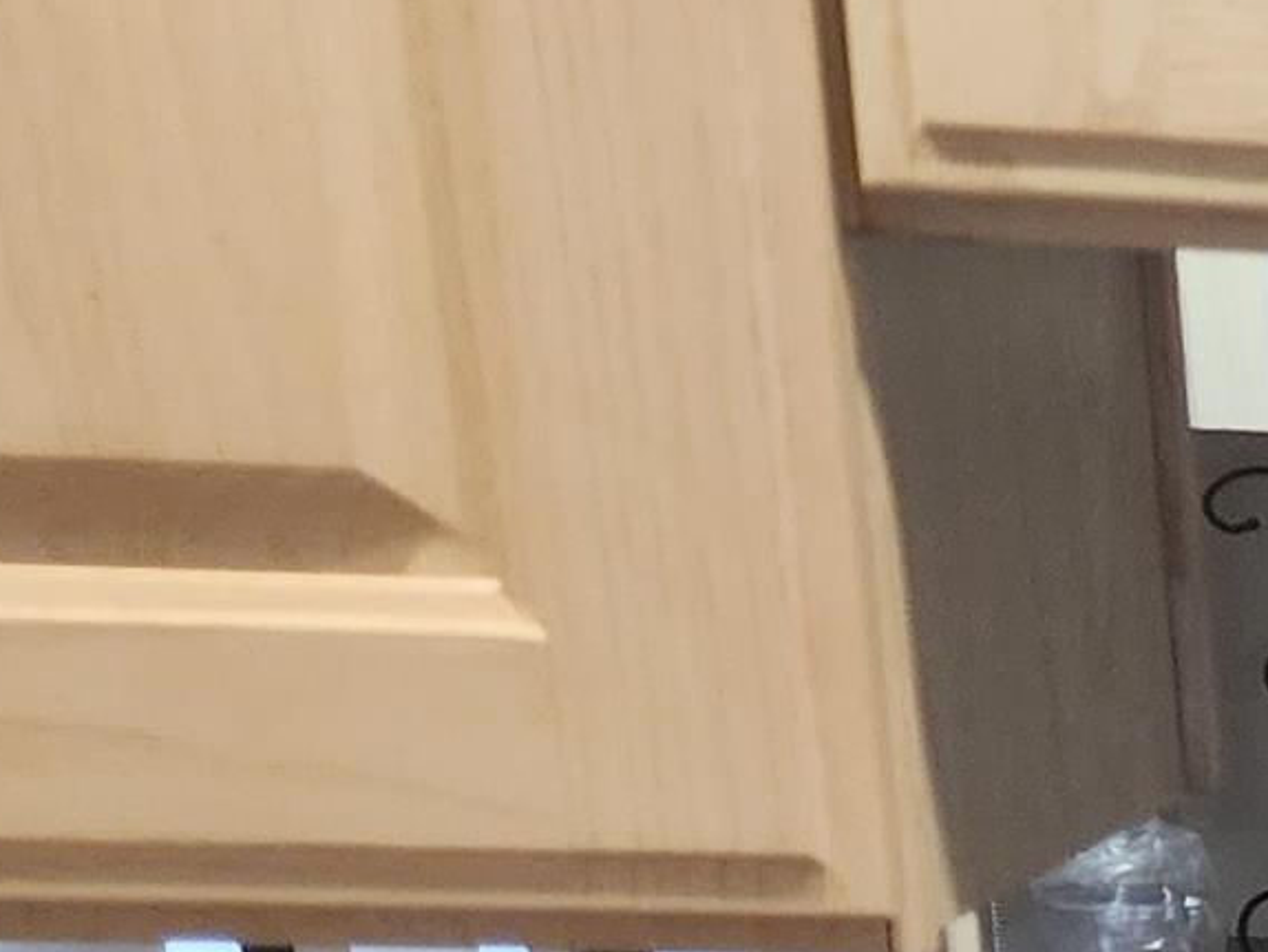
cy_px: 1449
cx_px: 3254
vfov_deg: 11.5
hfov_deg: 12.0
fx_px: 4507
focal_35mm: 123
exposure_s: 1/120
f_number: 1.8
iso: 500
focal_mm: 6.4
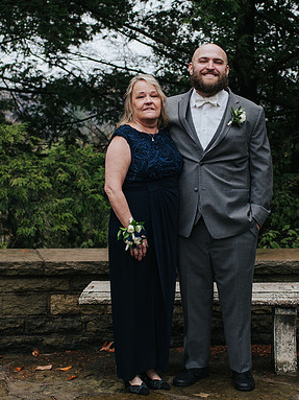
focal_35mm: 72
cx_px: 175
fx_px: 830
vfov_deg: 27.0
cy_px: 200
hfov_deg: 20.4
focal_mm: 35
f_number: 3.2
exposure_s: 1/400
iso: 800
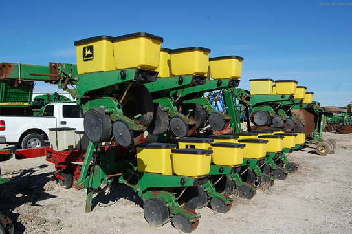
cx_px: 176
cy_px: 117
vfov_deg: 43.6
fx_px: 293
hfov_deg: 62.0
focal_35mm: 30
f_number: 10
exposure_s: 1/400
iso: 200
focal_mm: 20
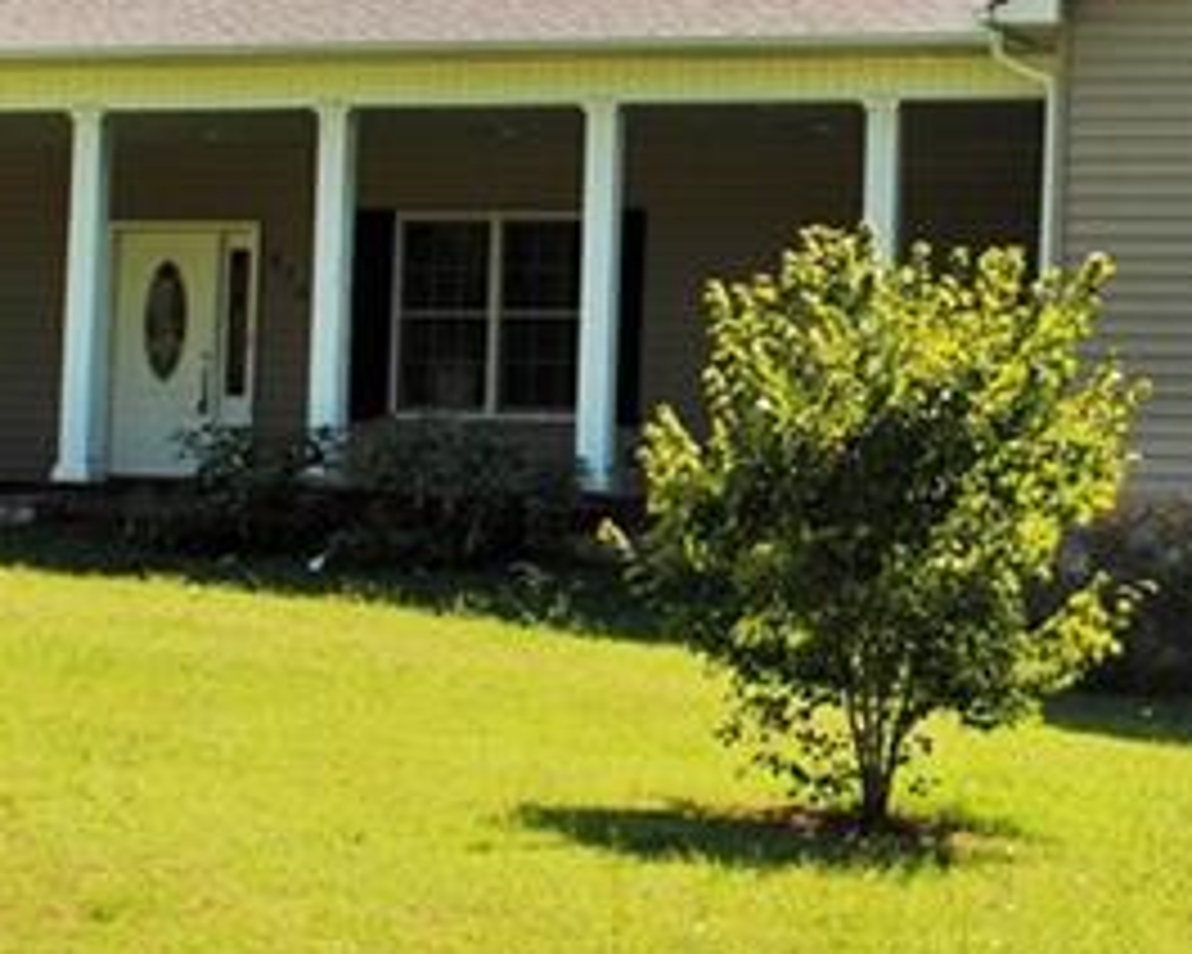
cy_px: 284
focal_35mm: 98
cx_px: 972
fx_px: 3457
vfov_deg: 15.7
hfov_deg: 19.3
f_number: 8
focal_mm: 18
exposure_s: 1/200
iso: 100
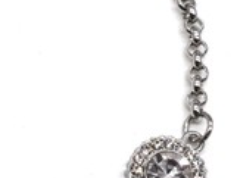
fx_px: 1884
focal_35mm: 275
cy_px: 112
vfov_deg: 5.4
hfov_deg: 7.1
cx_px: -84
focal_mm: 38
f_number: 8
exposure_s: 1/250
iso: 220
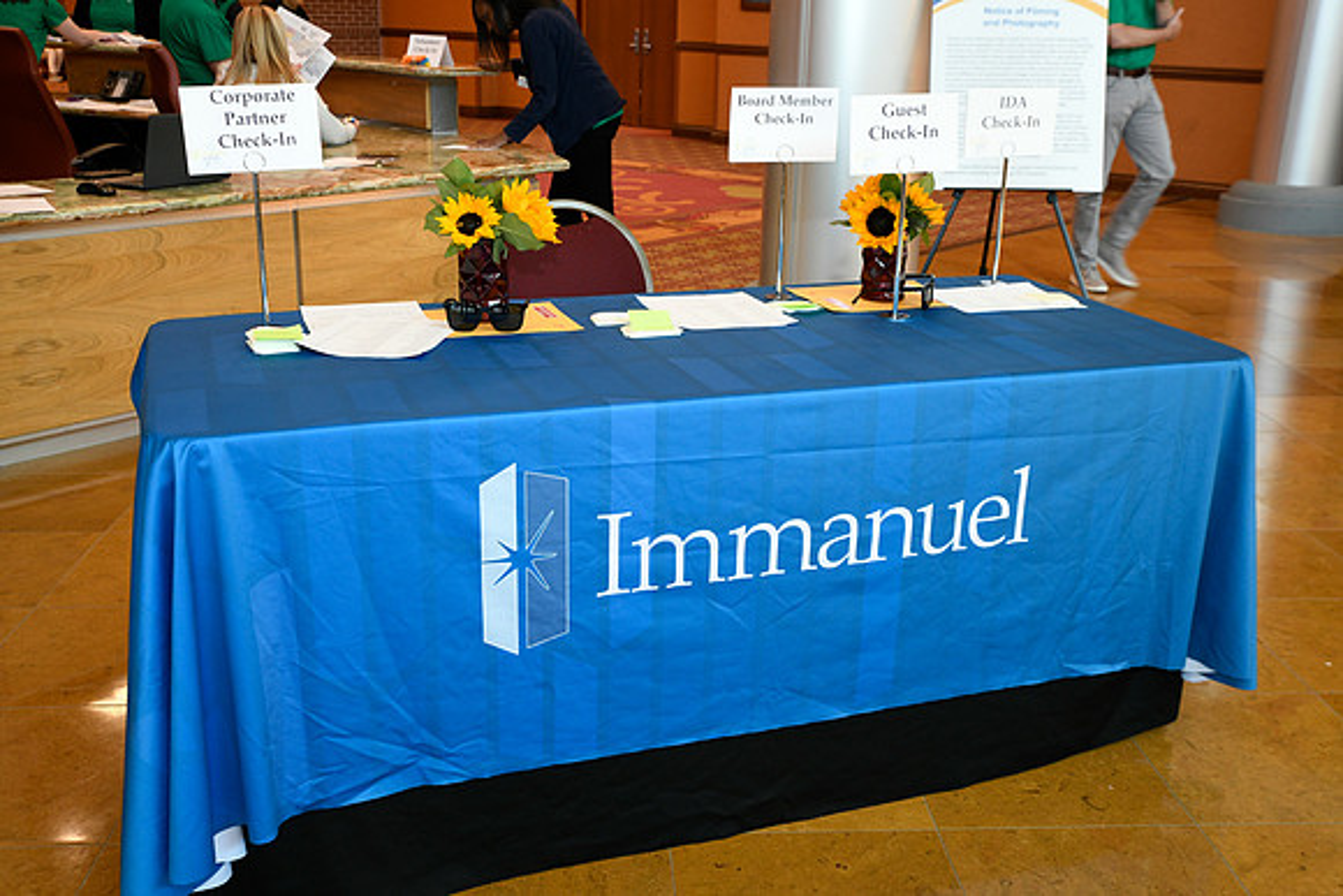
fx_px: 1343
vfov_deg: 36.9
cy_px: 448
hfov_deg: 53.1
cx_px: 672
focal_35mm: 36
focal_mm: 36
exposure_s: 1/60
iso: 1600
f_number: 8
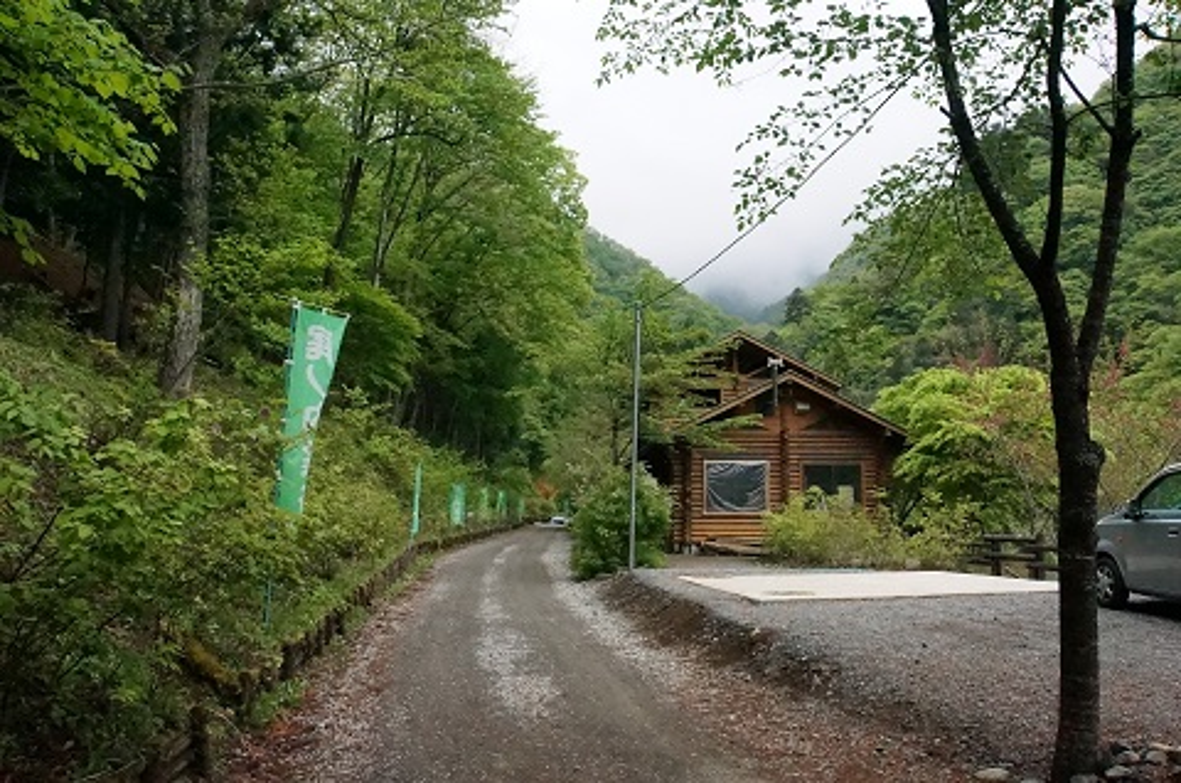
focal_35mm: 29
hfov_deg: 64.4
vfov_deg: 45.3
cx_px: 590
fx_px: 938
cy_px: 392
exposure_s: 1/2000
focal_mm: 19.1
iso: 12800
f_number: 11
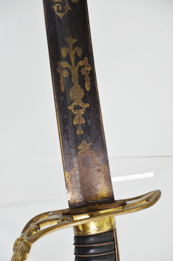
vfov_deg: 15.2
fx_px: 977
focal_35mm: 135
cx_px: 86
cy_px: 130
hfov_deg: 10.1
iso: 400
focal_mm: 90
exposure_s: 1/250
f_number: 5.6
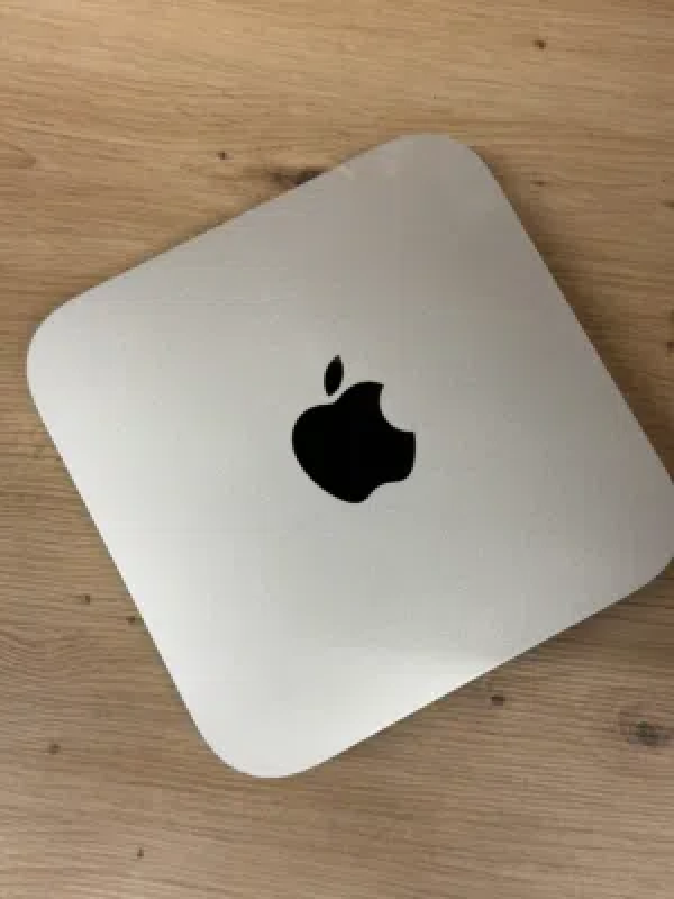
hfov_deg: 30.3
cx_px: 337
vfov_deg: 39.7
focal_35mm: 48
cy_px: 450
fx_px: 1246
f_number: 1.78
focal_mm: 6.76
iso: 80
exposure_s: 1/50
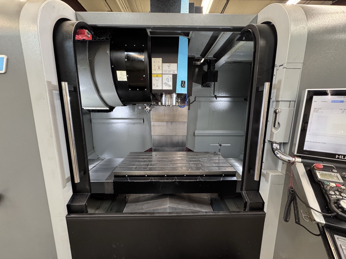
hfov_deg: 102.1
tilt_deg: -9.8
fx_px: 140
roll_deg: -1.0
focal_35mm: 14
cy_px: 130
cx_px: 173
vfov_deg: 85.7
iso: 400
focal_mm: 2.22
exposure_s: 1/60
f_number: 2.2
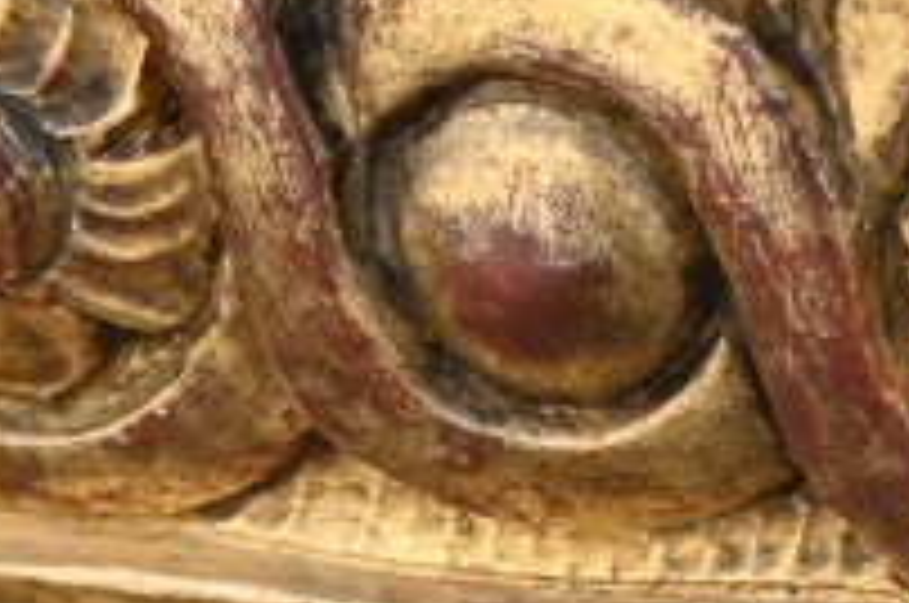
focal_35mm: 348
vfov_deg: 3.9
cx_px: 648
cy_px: 1274
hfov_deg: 5.9
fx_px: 8772
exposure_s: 1/250
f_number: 4.5
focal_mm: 39
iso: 250
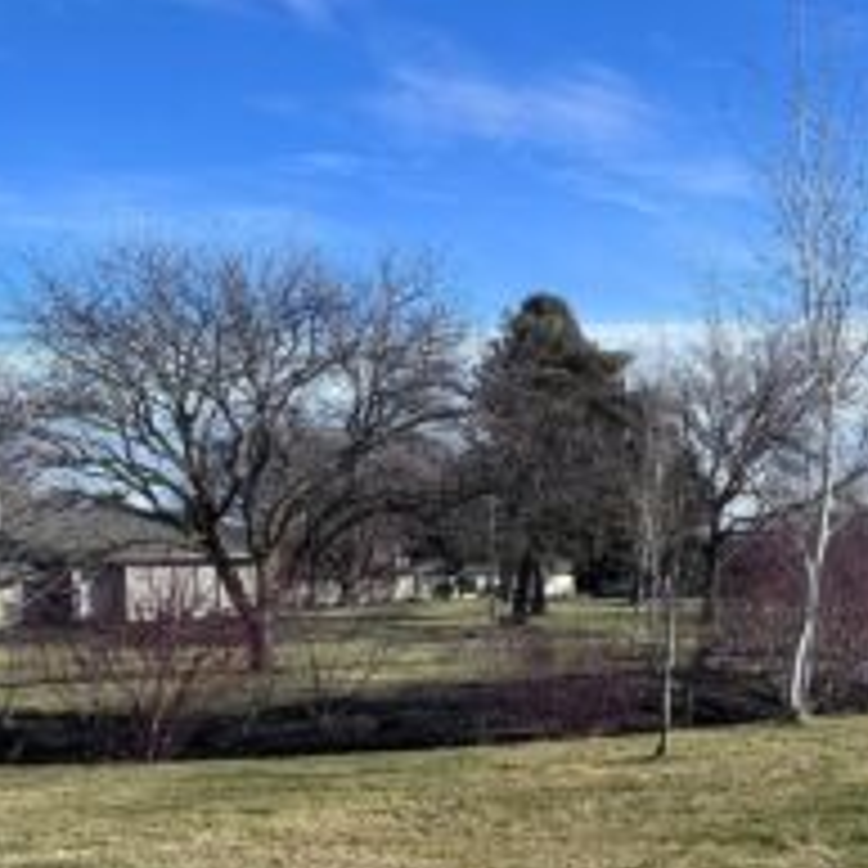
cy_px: 526
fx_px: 1248
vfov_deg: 38.2
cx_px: 711
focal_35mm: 44
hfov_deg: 36.8
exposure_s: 1/3058
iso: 80
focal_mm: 6.86
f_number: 1.78
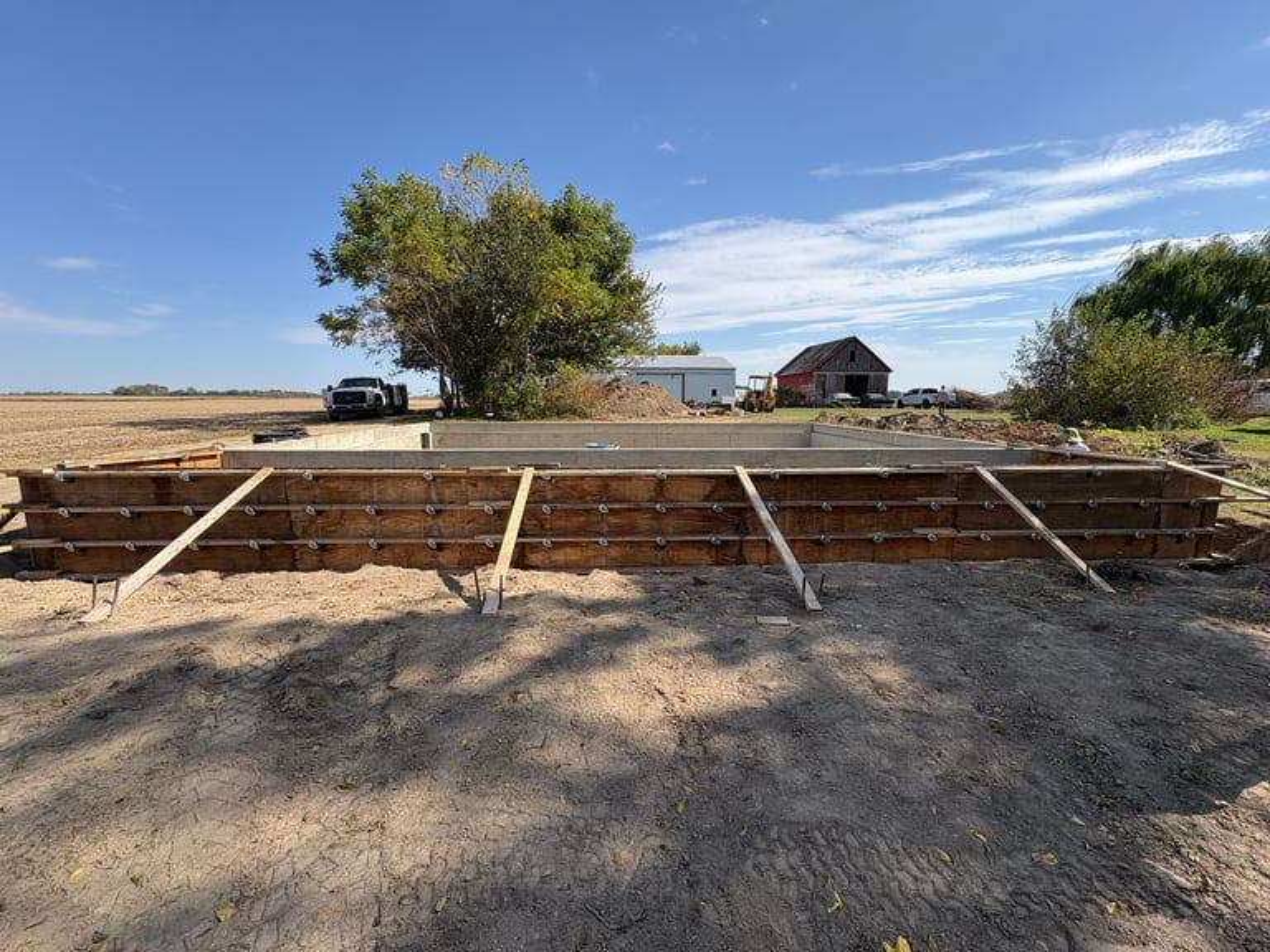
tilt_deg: -8.7
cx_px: 635
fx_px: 514
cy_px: 476
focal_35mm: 14
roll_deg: +0.1
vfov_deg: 85.7
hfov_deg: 102.1
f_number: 2.2
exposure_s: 1/1323
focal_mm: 2.22
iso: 50
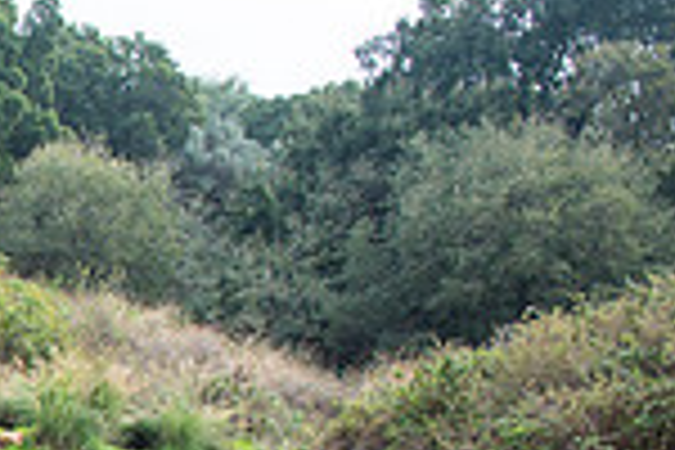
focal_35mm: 93
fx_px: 1744
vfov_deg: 13.7
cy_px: 713
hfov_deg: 17.5
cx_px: -562
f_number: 2.8
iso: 100
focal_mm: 24
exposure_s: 1/640
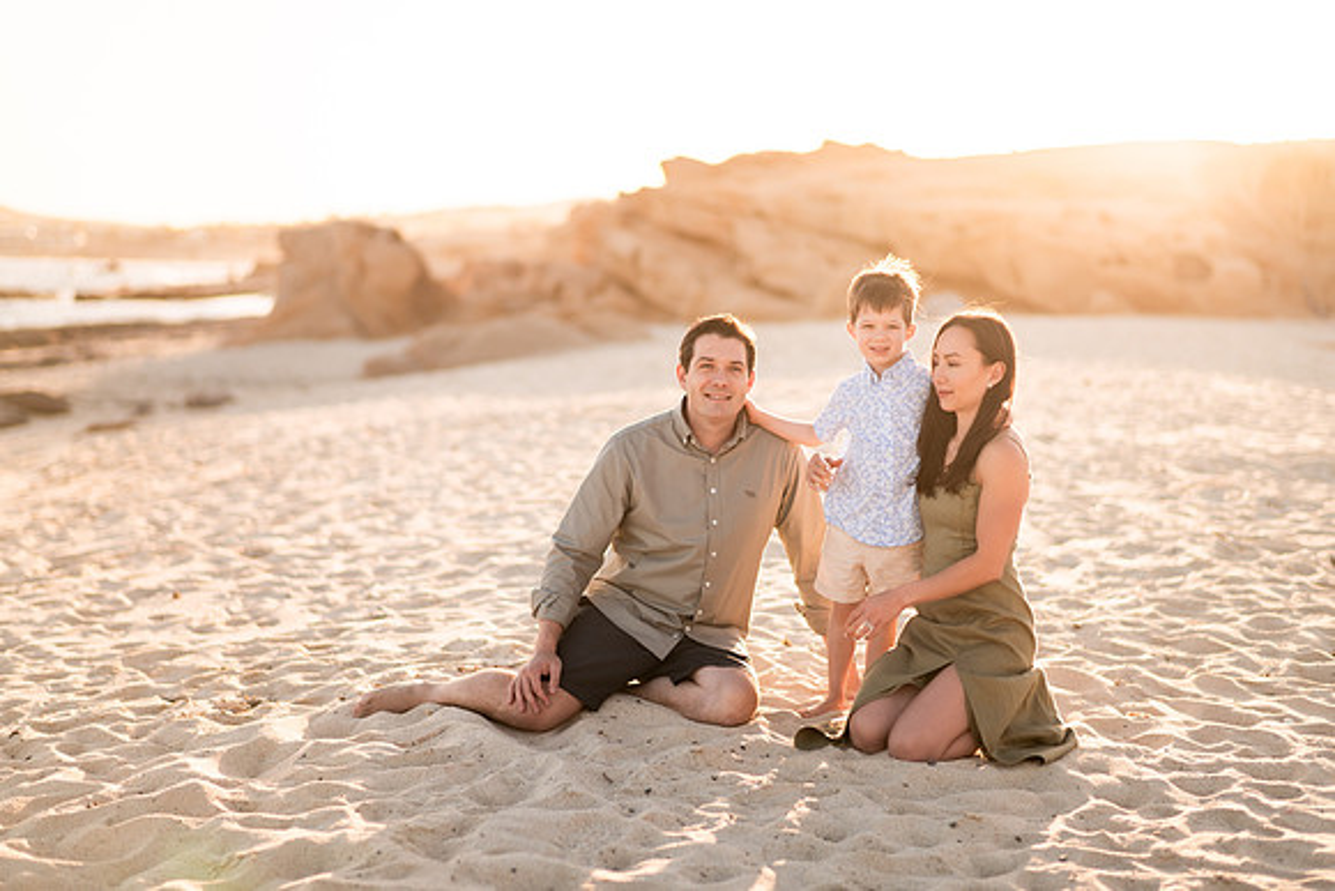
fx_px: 2151
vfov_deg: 23.4
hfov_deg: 34.5
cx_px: 668
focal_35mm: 58
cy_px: 446
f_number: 1.8
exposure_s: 1/3200
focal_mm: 58
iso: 100
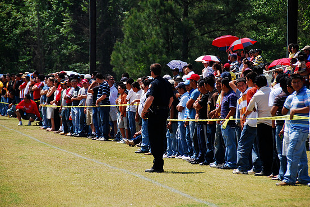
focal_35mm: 236
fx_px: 2034
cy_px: 107
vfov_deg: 5.8
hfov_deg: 8.7
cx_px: 160
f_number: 5.6
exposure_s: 1/320
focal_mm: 150
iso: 100
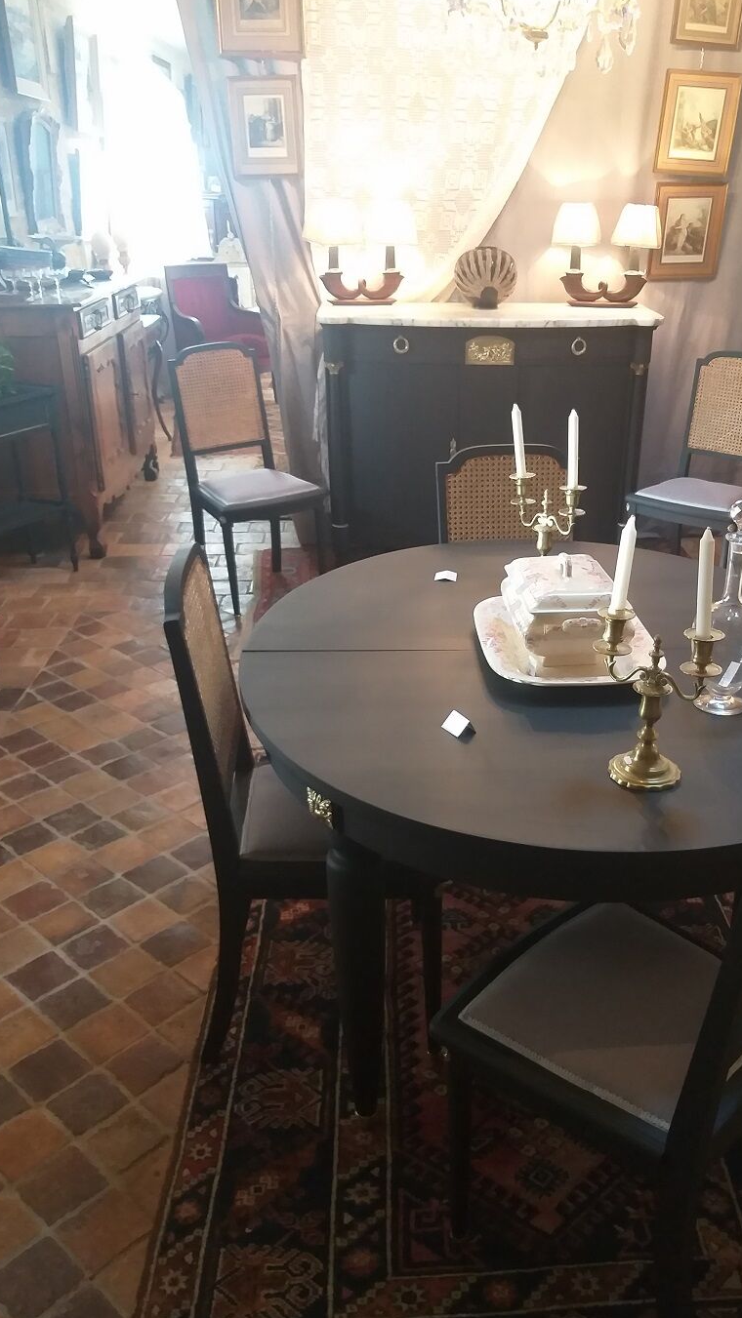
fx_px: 1014
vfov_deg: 66.1
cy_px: 654
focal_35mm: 29
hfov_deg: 40.0
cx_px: 447
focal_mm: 3.93
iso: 200
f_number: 1.7
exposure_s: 1/25
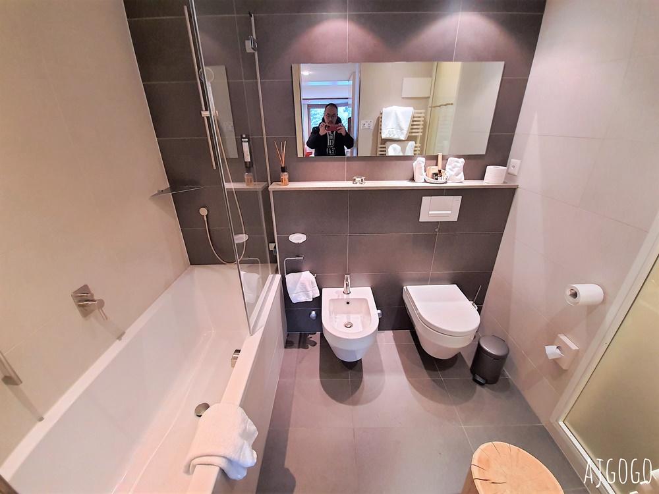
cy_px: 247
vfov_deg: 89.9
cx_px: 330
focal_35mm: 13
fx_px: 247
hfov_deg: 106.2
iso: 200
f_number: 2.2
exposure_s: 1/50
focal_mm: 1.74
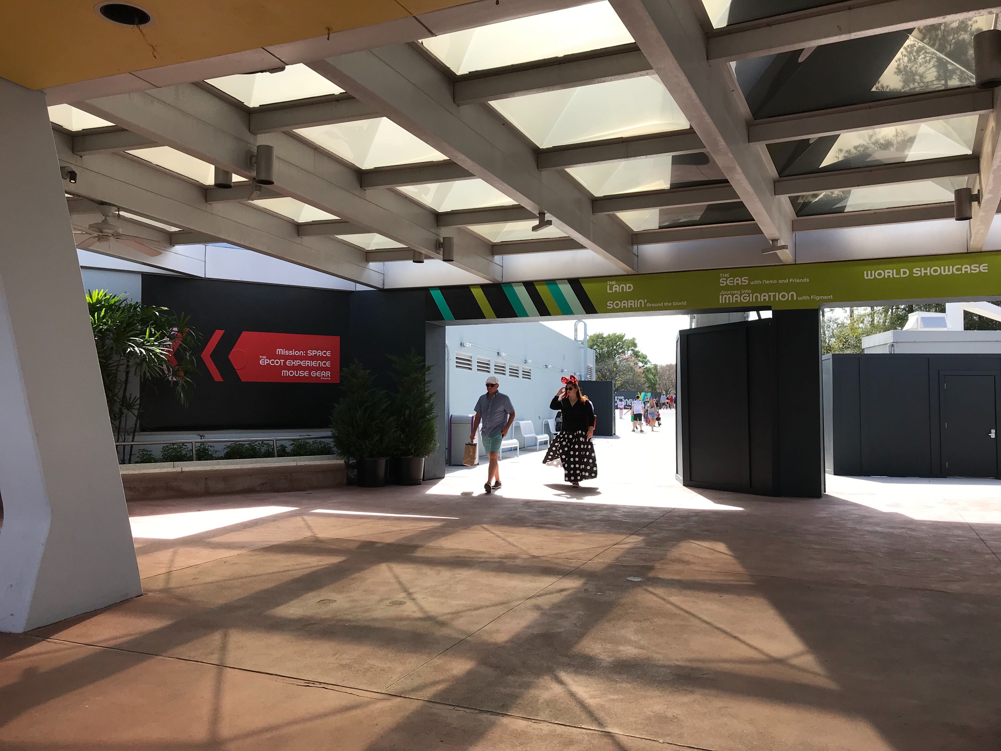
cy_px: 376
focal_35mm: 28
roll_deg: -1.3
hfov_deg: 63.4
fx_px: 810
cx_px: 500
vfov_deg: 49.7
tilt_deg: +3.3
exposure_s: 1/939
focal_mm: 3.99
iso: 20
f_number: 1.8
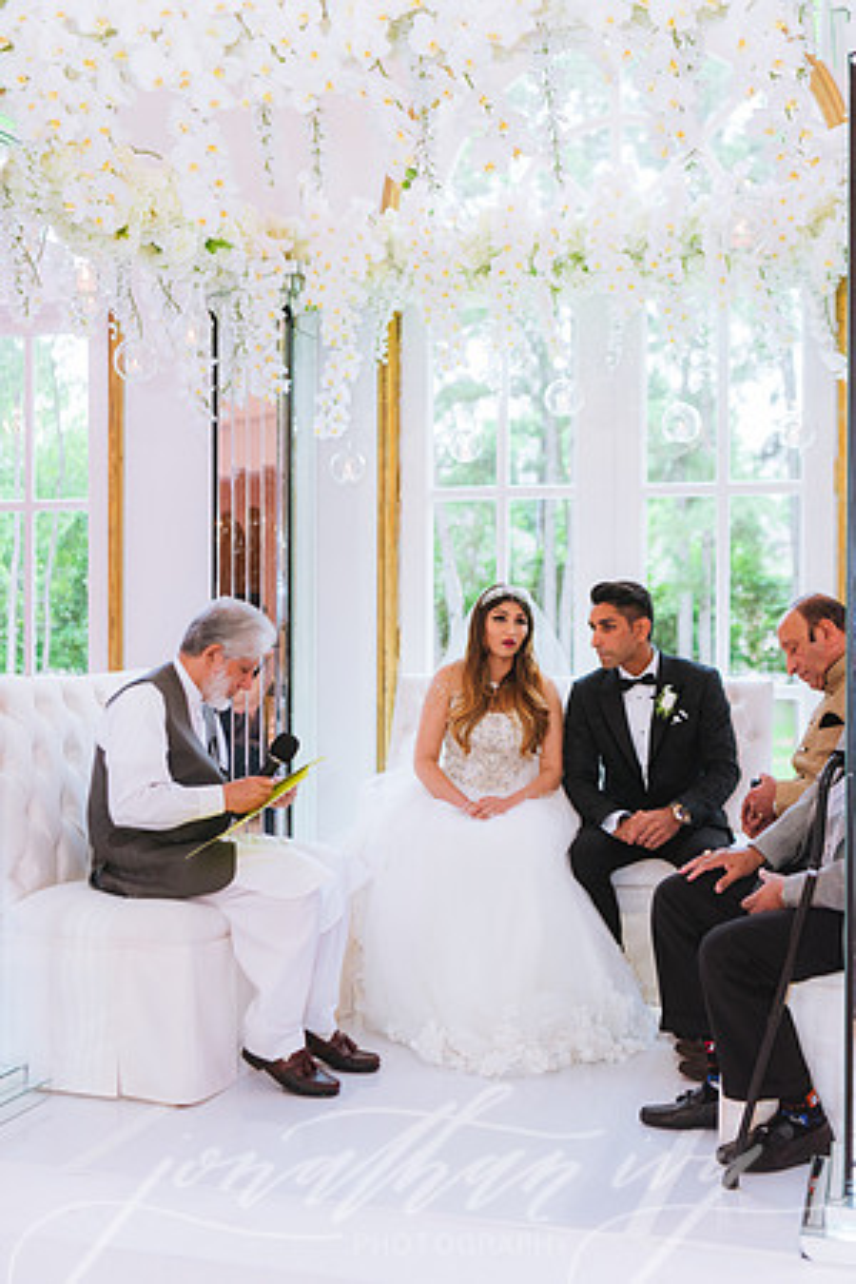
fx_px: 1605
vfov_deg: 43.6
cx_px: 428
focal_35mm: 45
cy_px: 642
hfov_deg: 29.9
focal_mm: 45
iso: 1250
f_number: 2.8
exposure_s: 1/250
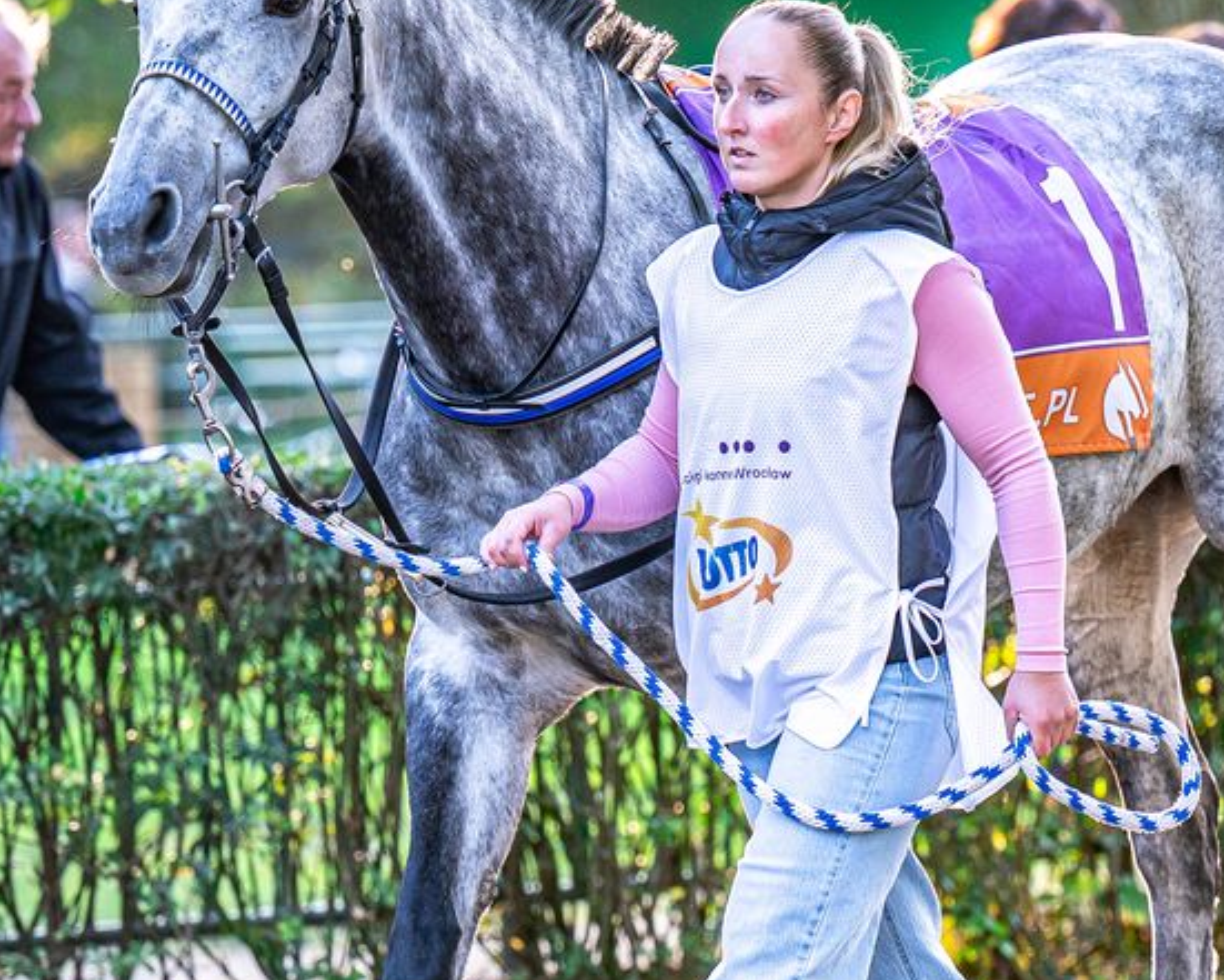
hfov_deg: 6.5
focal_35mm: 299
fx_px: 10833
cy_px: 554
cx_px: 703
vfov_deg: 5.2
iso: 1000
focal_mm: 145
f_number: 2.8
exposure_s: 1/800
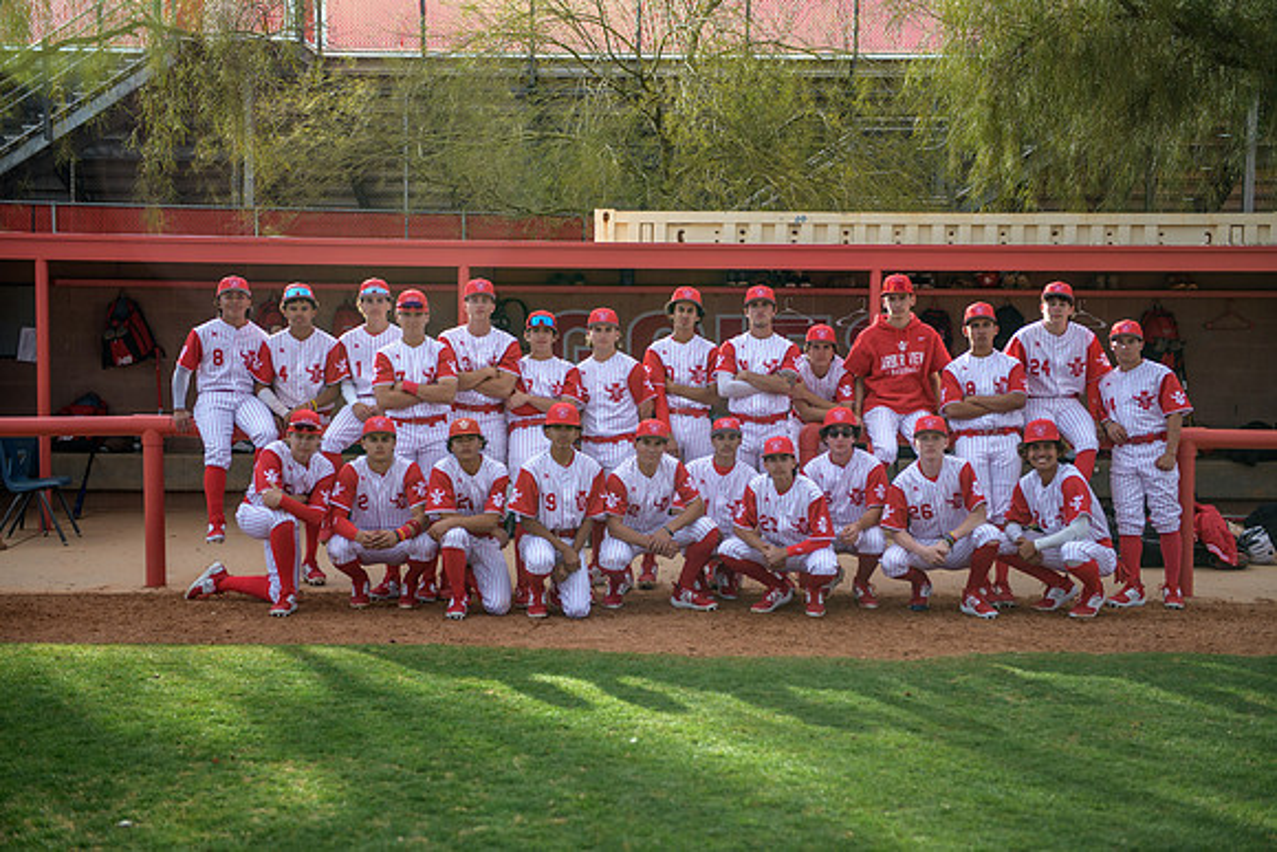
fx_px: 1845
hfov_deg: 38.2
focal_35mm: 52
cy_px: 426
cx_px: 638
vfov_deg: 26.0
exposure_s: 1/640
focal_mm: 52
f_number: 2.8
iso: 100
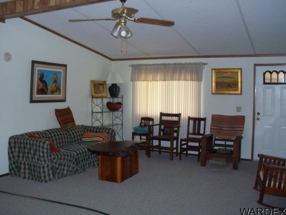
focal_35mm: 35
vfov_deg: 40.7
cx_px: 143
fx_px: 289
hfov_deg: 52.6
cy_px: 108
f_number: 3
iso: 200
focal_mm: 6.3
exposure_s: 1/30
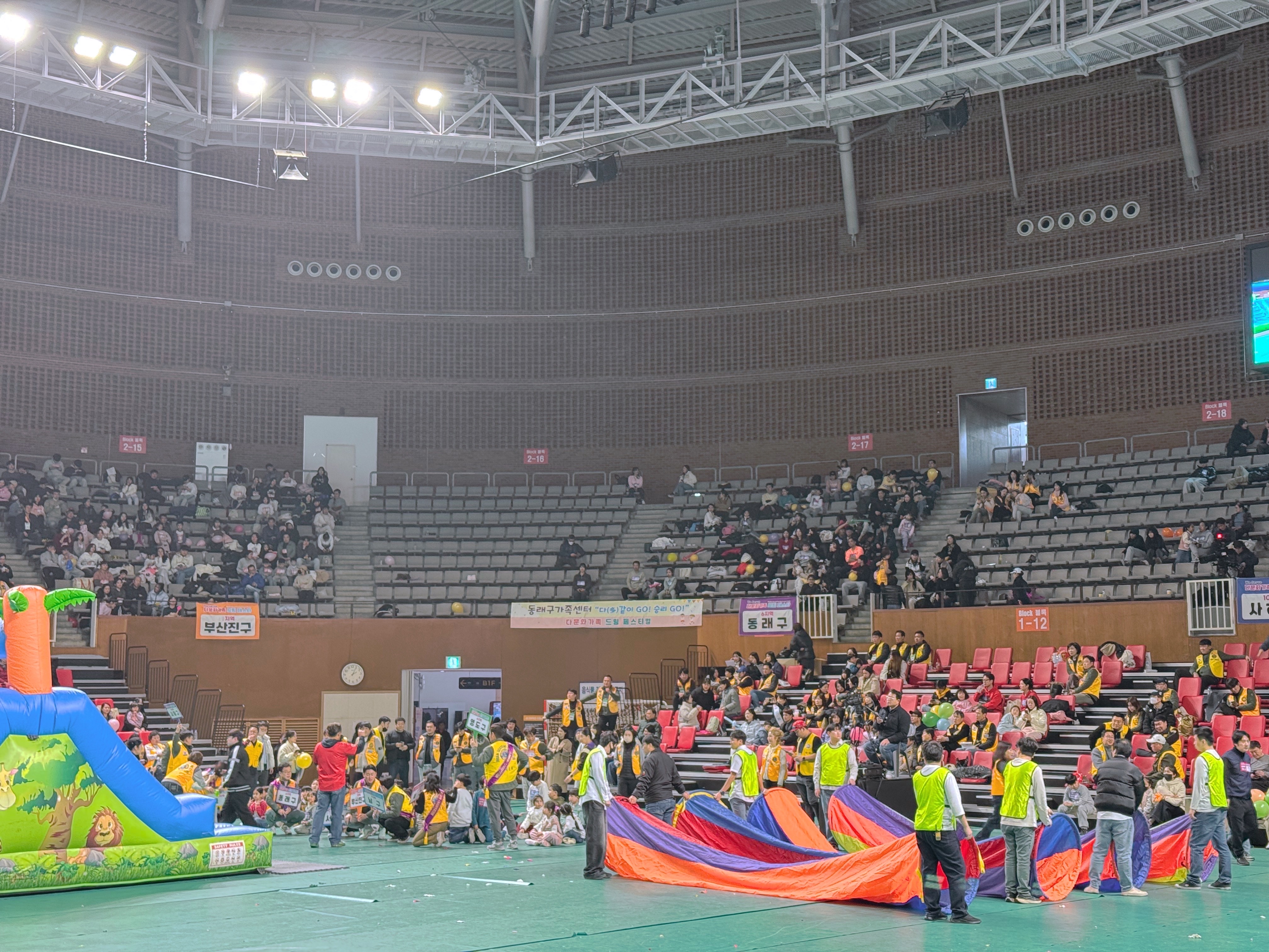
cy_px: 476
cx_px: 634
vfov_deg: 30.3
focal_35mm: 48
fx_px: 1760
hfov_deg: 39.7
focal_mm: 6.76
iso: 160
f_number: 1.78
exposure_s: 1/60
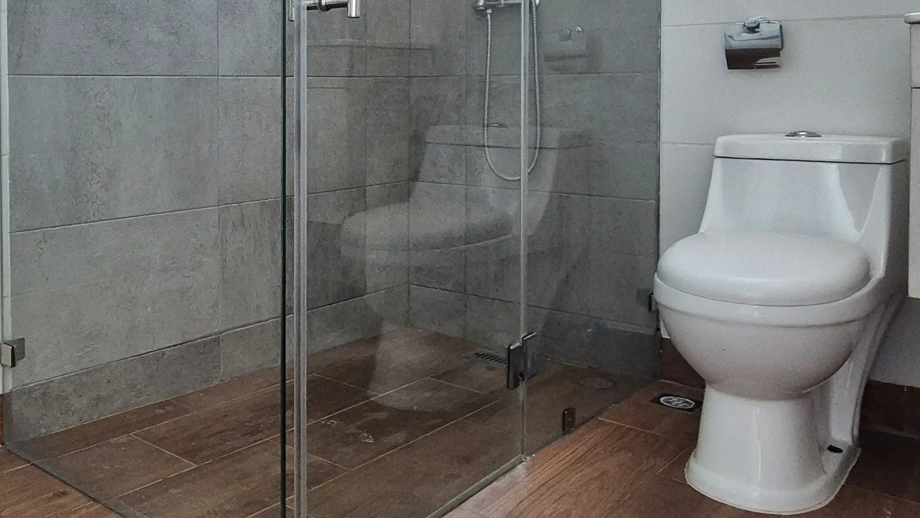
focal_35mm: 33
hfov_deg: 57.2
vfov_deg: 34.8
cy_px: 121
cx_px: 257
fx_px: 805
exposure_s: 1/60
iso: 200
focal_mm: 2.2
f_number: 2.2
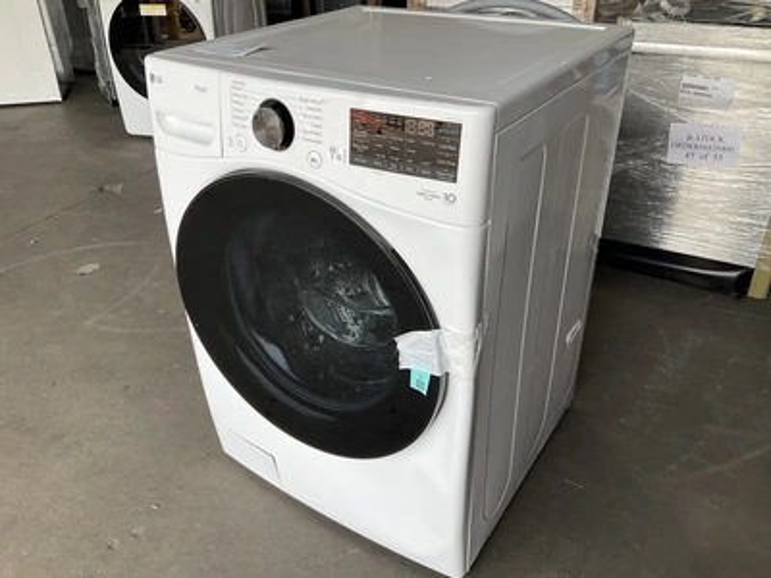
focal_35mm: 29
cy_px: 289
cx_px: 386
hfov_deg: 61.7
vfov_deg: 48.2
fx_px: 646
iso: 25
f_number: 1.8
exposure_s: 1/320
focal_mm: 3
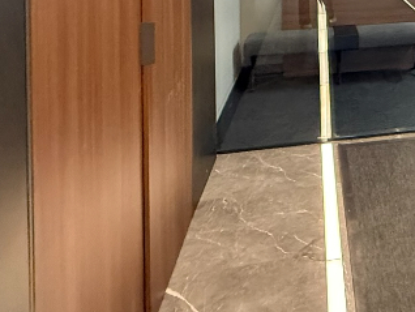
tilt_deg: +0.5
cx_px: 441
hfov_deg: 37.1
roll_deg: -1.1
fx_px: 528
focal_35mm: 44
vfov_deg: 28.0
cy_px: -80
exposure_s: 1/59
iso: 640
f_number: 2.2
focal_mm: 2.22
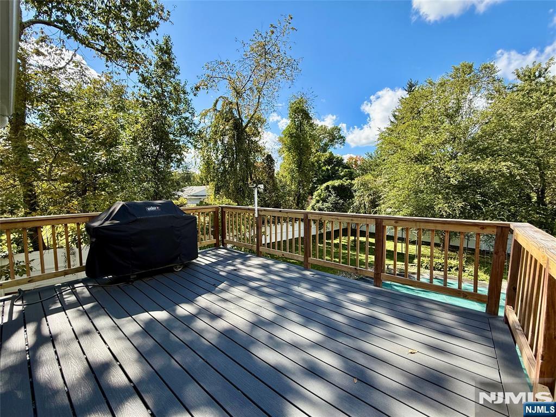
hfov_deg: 102.1
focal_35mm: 14
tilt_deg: -4.5
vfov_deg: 85.7
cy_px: 208
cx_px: 278
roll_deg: +0.2
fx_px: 225
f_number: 2.2
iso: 64
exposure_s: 1/619
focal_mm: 2.22
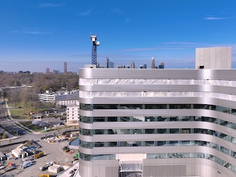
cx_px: 140
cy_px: 79
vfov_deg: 48.1
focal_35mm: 29
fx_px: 198
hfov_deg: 61.2
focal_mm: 12.29
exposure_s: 1/2500
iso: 100
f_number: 2.8
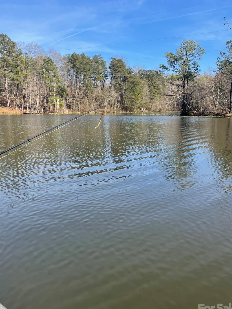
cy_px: 156
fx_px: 259
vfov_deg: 61.7
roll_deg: +0.8
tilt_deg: -9.0
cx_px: 109
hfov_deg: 48.2
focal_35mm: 29
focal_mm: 4.2
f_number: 1.6
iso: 32
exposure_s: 1/1575
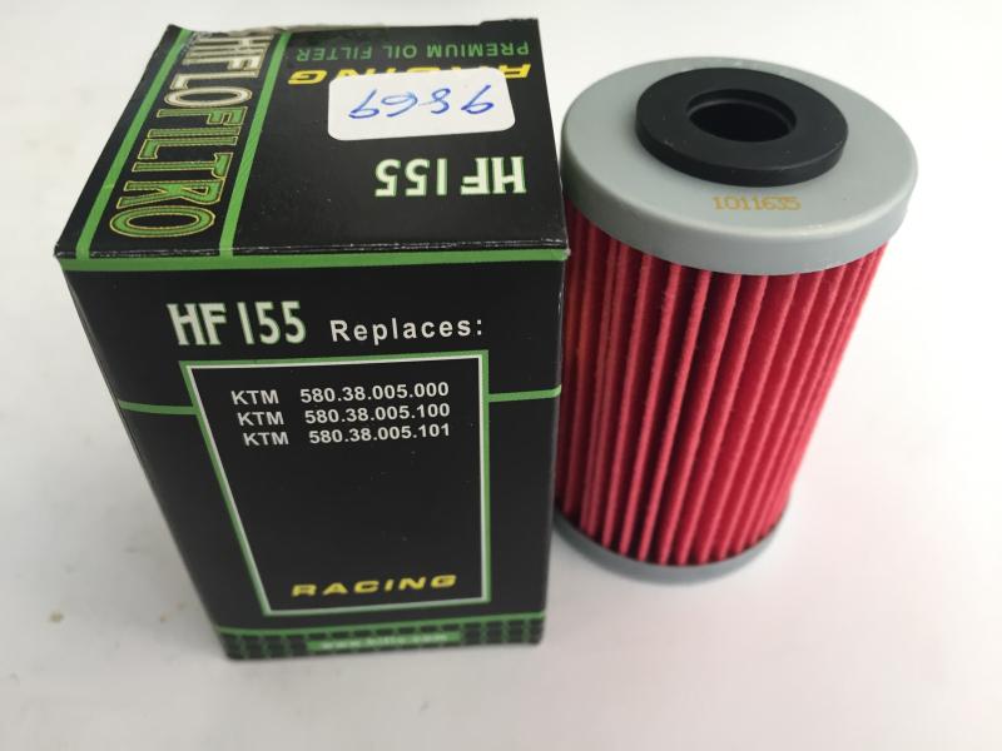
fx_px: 839
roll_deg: -3.4
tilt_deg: -44.9
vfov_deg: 48.2
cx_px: 501
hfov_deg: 61.7
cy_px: 376
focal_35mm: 29
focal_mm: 4.15
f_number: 2.2
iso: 32
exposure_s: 1/30
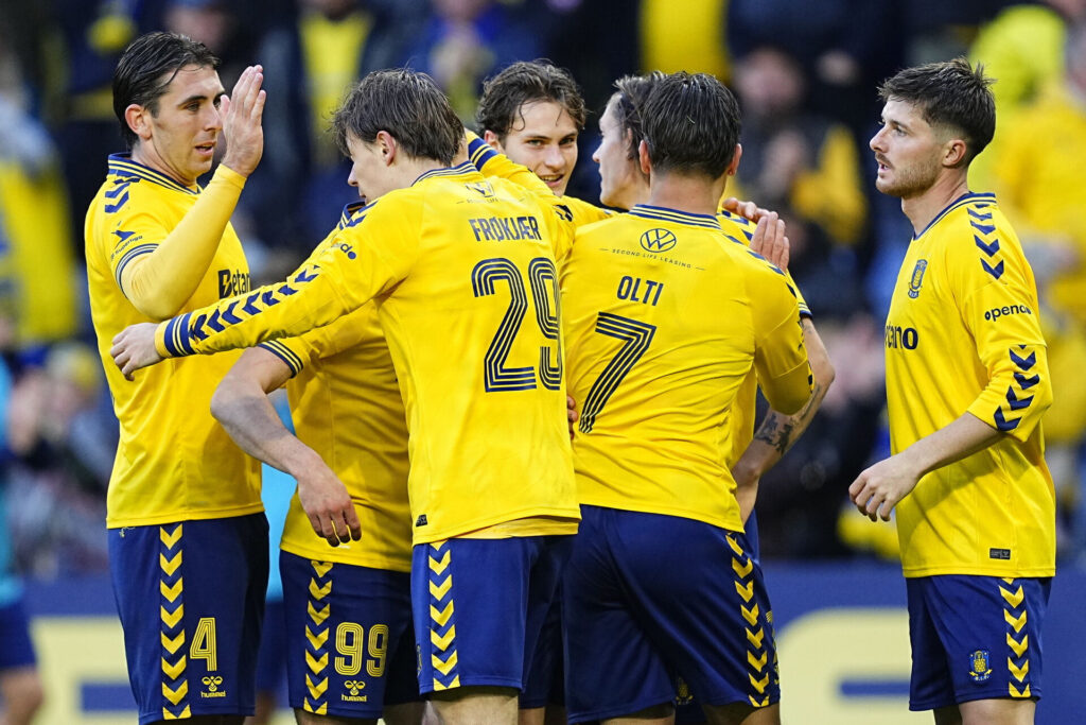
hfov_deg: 5.2
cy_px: 362
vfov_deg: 3.4
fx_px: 12068
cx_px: 543
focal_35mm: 400
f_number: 2.8
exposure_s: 1/1600
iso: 1600
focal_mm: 400
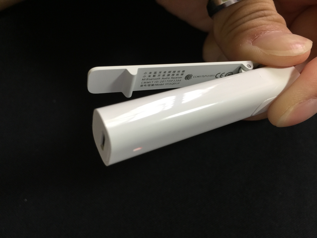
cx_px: 158
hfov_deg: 61.7
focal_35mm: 29
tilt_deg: -68.0
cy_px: 119
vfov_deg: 48.2
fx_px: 266
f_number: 2.2
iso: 50
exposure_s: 1/30
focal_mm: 4.15
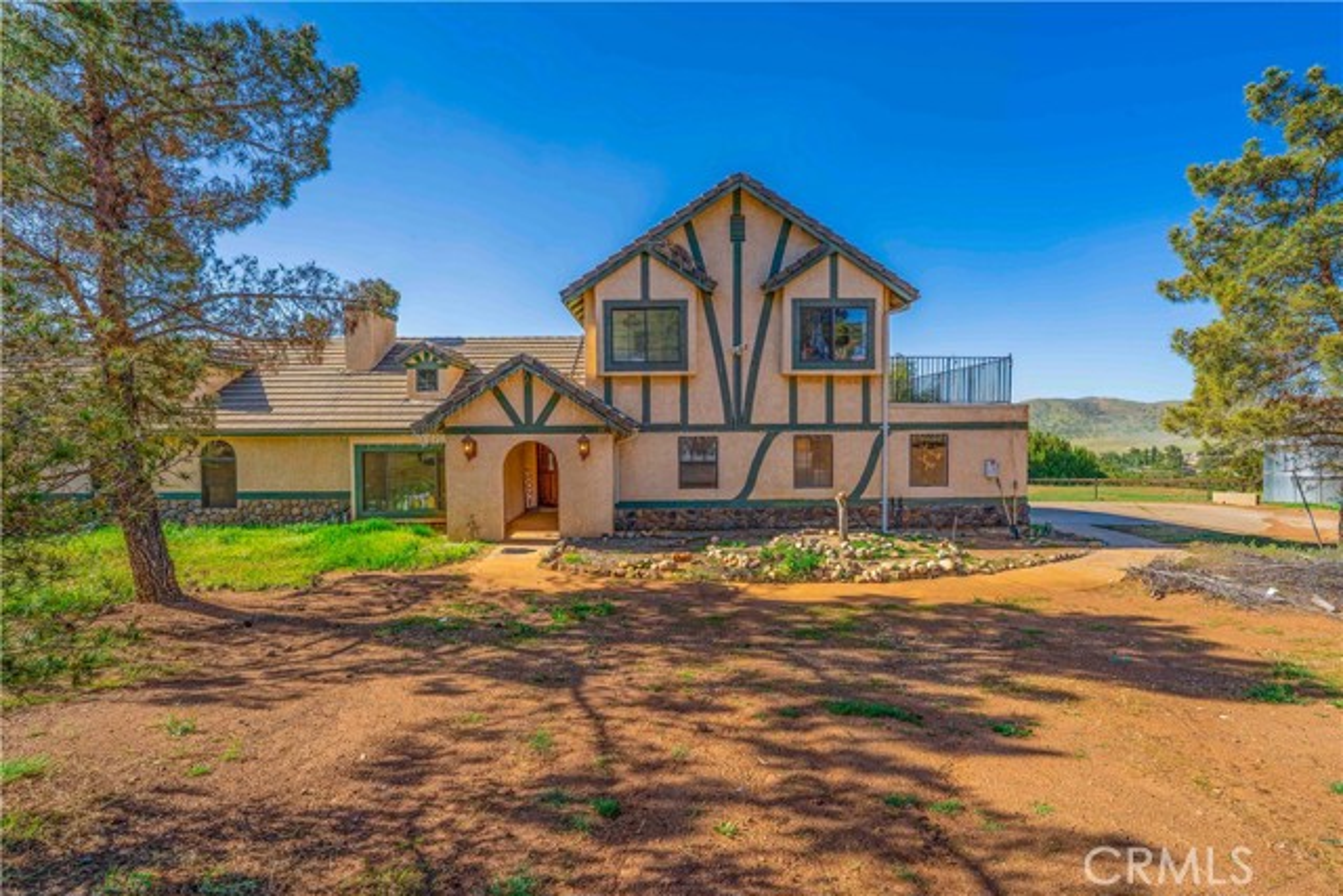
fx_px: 522
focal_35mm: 14
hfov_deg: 104.2
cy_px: 448
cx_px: 672
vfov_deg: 81.2
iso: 100
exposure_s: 1/160
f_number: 8
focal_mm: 14
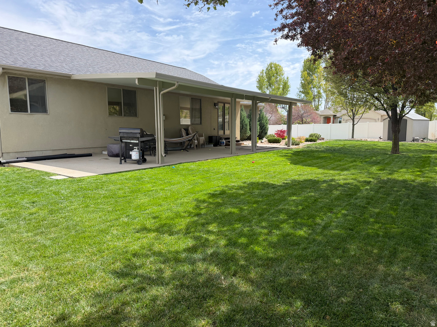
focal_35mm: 24
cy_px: 164
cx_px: 218
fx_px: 303
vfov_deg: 56.8
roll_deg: +0.8
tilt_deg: -7.0
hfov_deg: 71.6
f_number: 1.78
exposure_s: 1/3584
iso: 100
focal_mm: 6.76
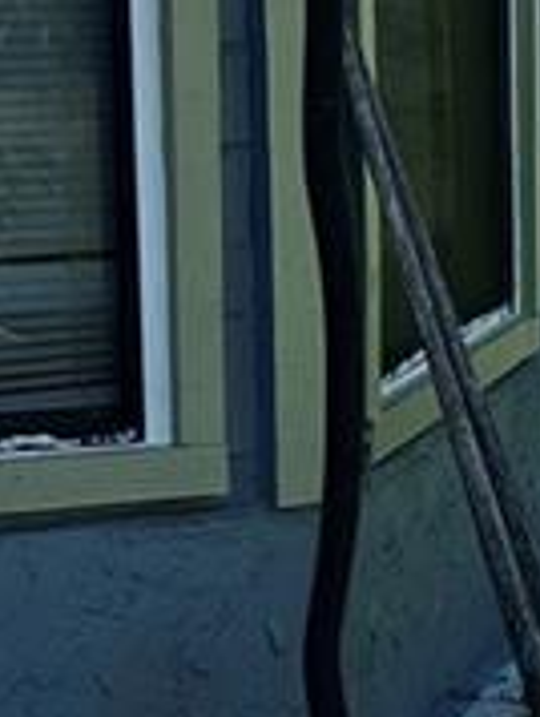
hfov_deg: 8.1
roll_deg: -1.7
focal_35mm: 175
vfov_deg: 11.1
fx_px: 3631
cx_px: 1088
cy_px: 765
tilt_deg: -14.8
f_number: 1.5
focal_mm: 5.7
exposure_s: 1/2008
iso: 50
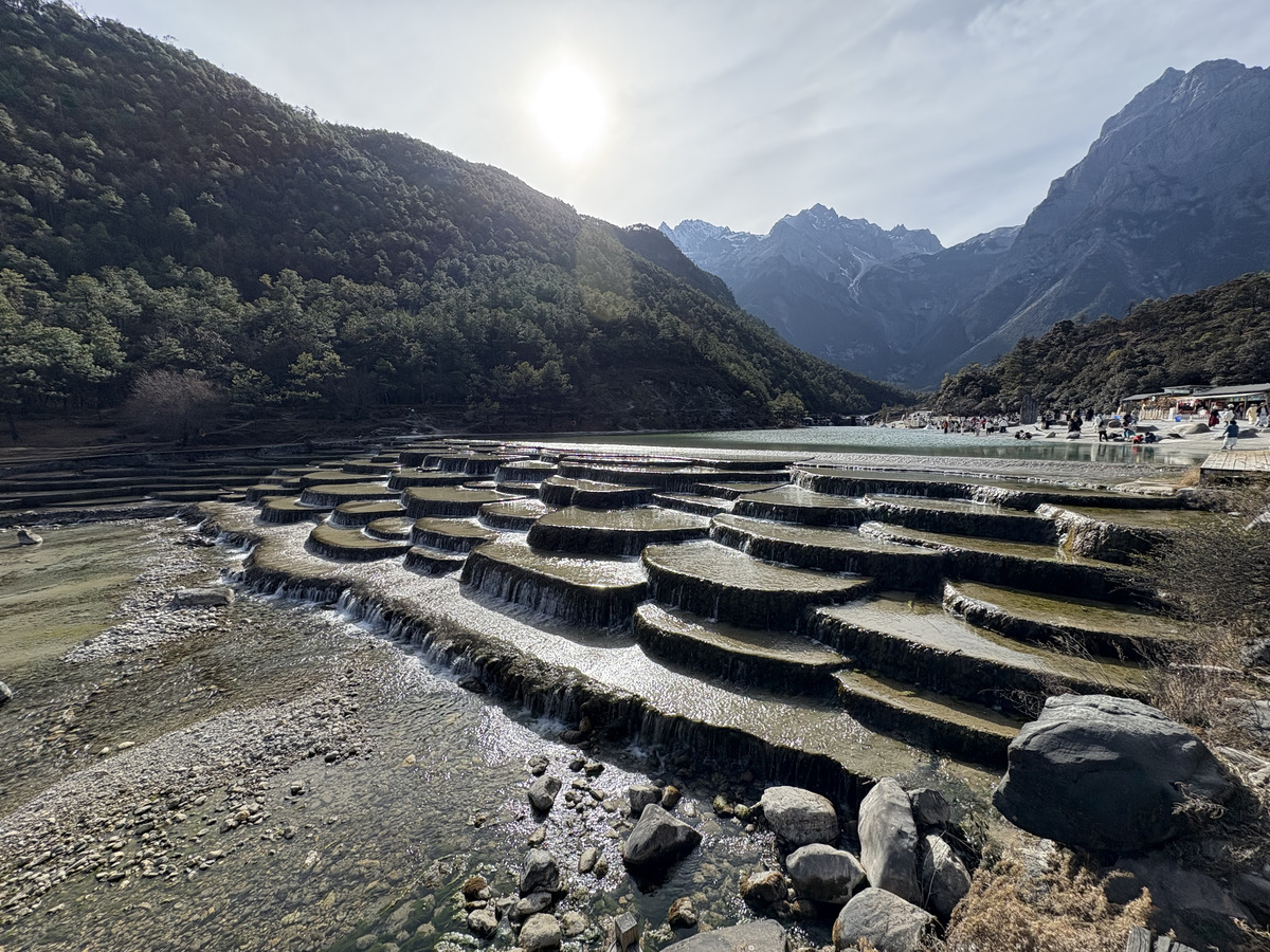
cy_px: 476
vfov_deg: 85.7
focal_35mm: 14
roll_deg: +0.4
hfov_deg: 102.1
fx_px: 514
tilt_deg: -6.0
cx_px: 635
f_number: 2.2
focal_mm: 2.22
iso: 64
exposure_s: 1/1256
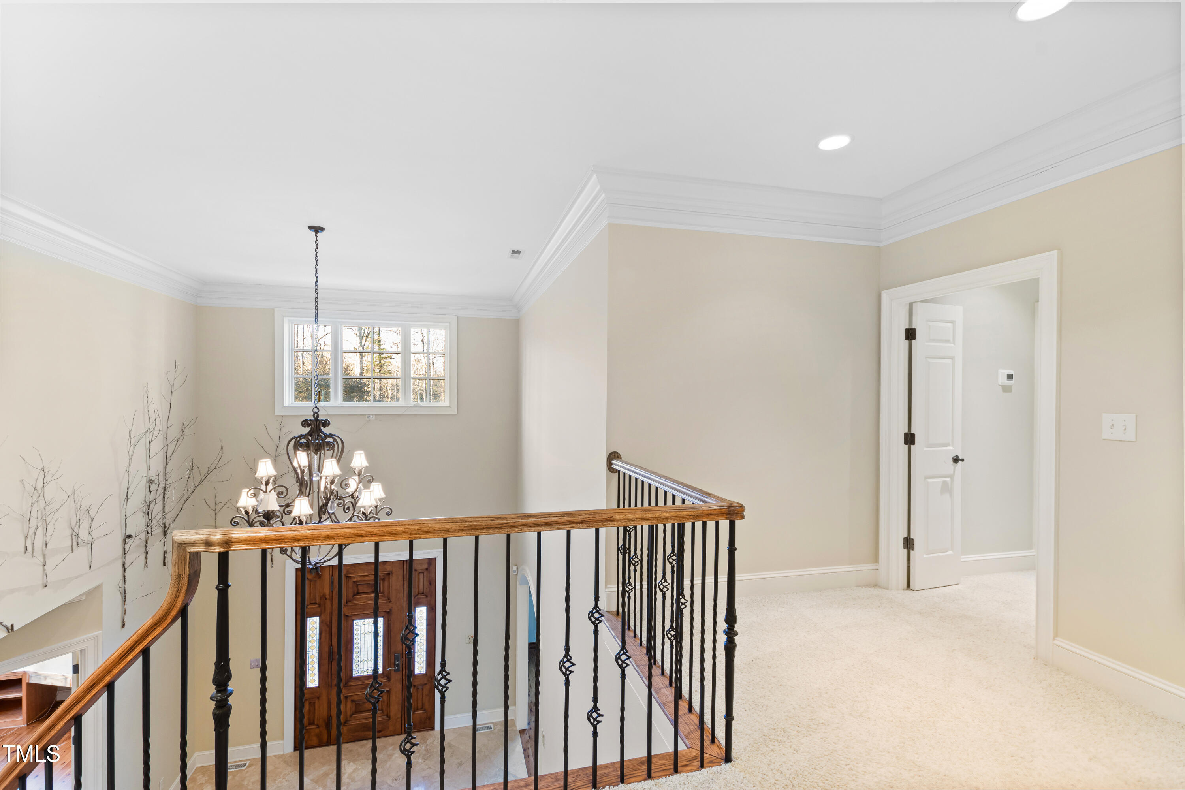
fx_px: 494
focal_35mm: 15
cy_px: 395
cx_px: 592
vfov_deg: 77.3
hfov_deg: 100.4
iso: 100
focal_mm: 10
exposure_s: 1.3
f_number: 8
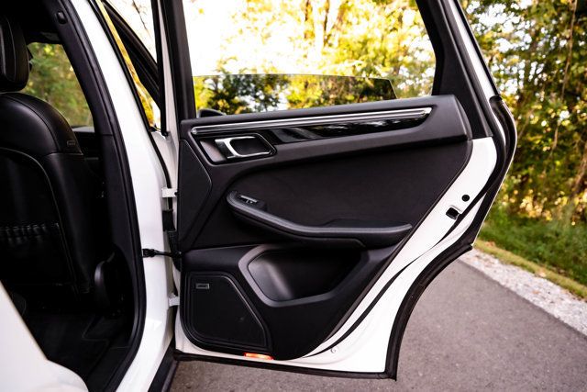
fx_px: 391
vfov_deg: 53.2
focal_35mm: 24
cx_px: 294
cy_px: 196
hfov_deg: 73.7
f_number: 4
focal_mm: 24
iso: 640
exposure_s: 1/200
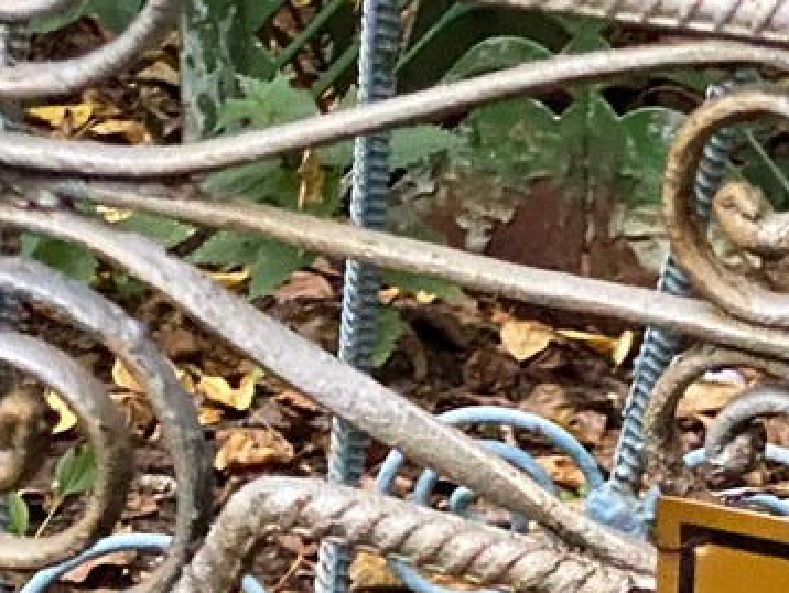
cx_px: 1161
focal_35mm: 209
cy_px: 1098
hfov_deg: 9.2
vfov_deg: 6.9
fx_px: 4767
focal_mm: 6
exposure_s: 1/49
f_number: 2
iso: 640
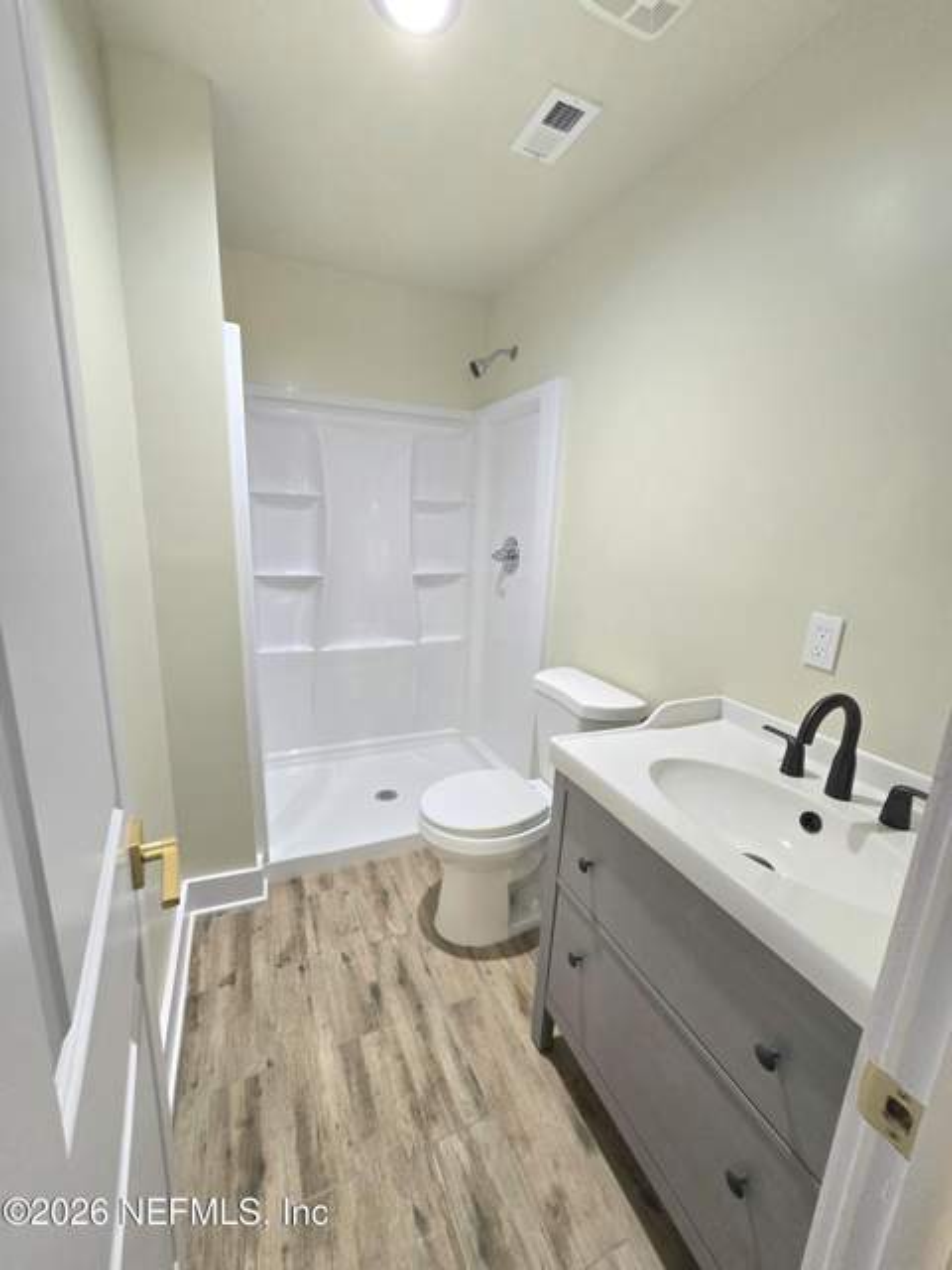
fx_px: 477
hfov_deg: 89.9
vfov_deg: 106.2
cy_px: 635
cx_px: 476
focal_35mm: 13
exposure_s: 1/50.3
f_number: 2.2
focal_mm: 2.2
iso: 200
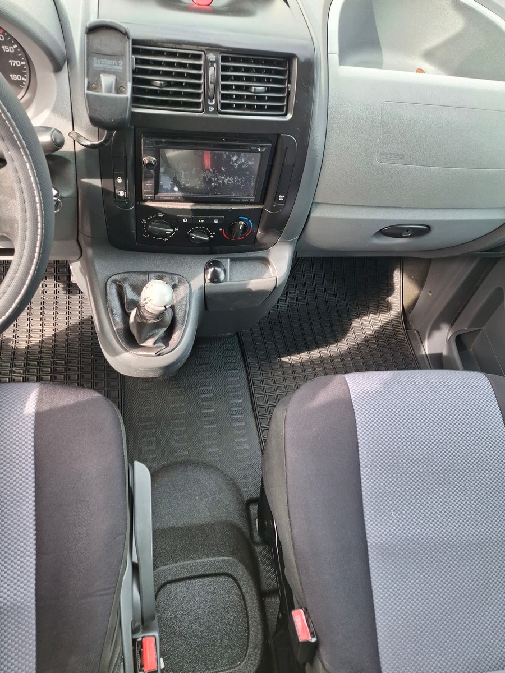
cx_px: 252
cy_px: 336
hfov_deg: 54.9
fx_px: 486
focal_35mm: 25
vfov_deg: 69.4
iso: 32
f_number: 1.8
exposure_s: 1/100
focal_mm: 4.69
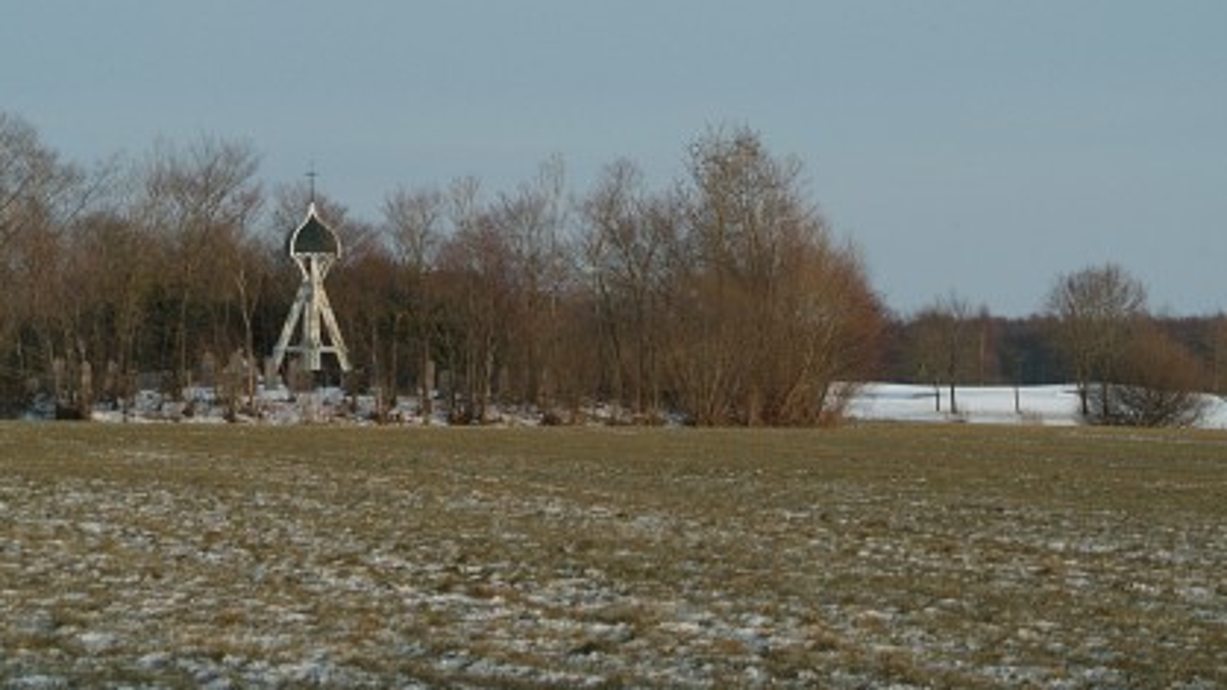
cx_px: 587
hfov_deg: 17.6
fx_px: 3969
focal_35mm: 122
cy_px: 289
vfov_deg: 9.9
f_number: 6.7
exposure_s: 1/250
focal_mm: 72
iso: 200
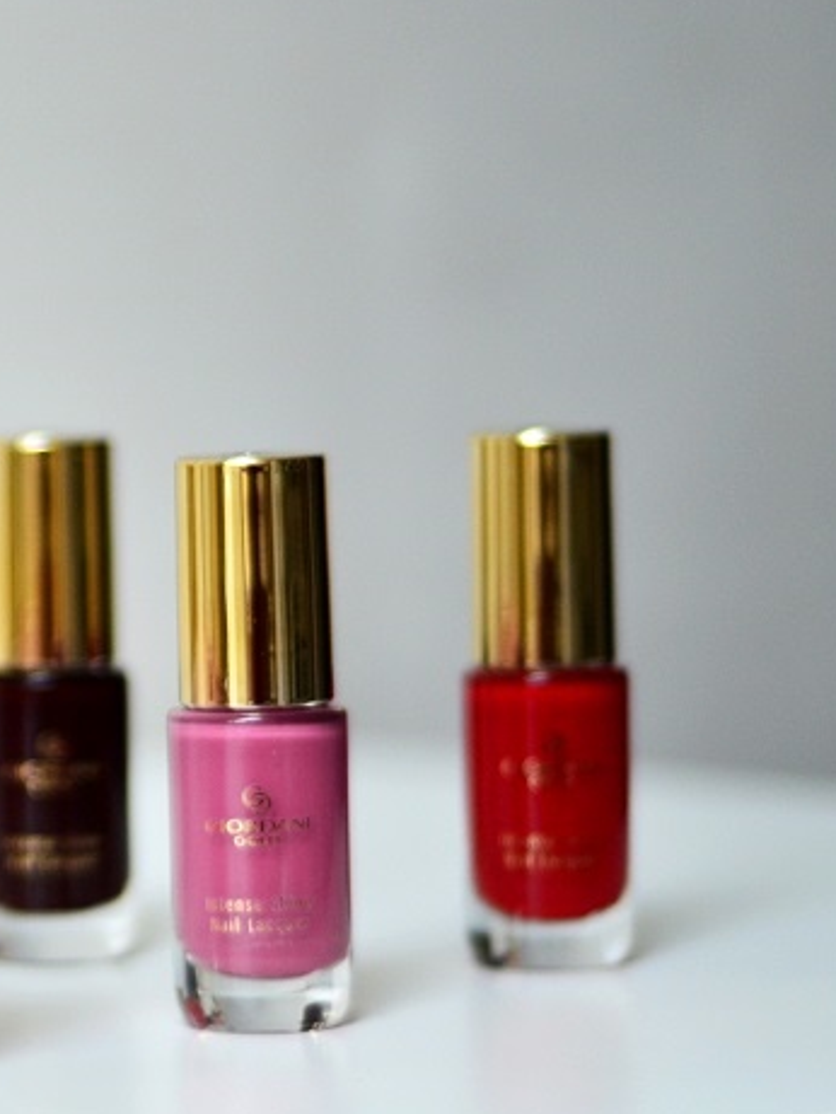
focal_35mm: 156
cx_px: -301
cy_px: 689
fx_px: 5021
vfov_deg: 12.7
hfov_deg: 9.3
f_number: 1.8
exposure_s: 1/320
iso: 400
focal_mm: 50
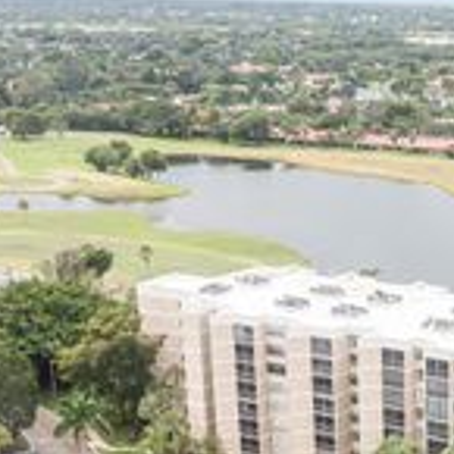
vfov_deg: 20.8
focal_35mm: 82
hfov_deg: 19.3
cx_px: 611
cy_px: 380
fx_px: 1217
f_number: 5
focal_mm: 10.26
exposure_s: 1/320
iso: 100
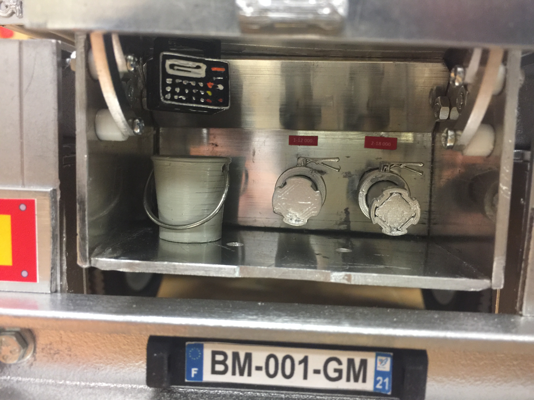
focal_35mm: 29
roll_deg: -1.7
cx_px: 267
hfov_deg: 61.7
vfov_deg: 48.2
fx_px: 447
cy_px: 200
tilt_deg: -7.9
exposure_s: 1/10
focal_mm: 4.15
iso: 100
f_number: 2.2
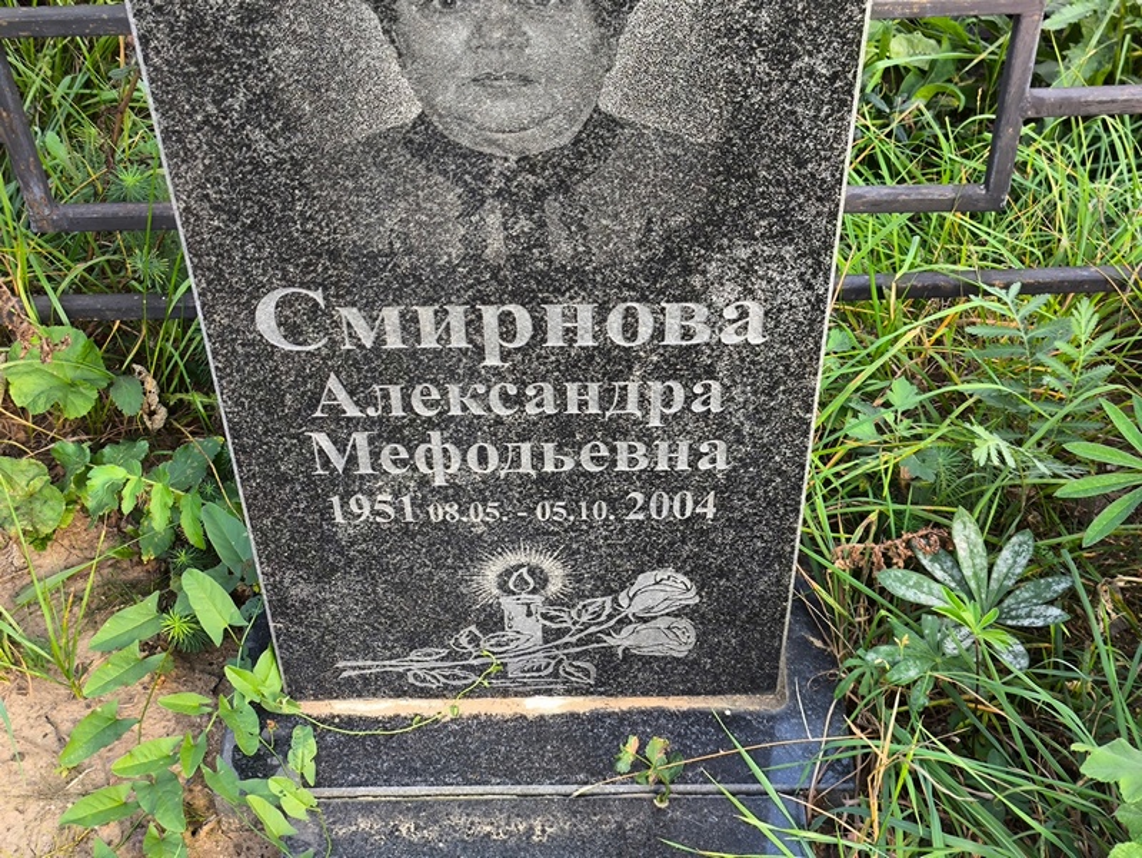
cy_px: 429
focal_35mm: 50
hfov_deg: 38.2
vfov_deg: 29.1
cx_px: 571
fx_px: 1650
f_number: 1.7
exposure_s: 1/120
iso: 64
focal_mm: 4.71
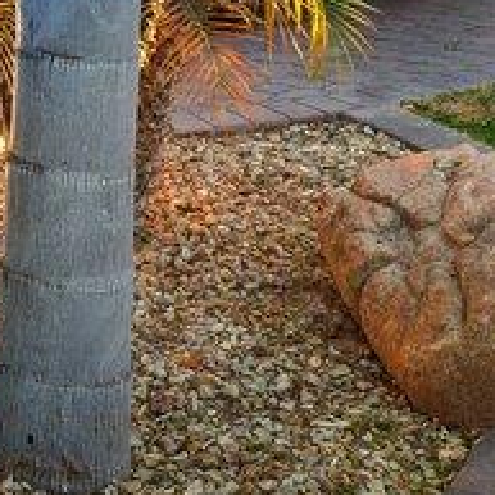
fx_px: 2038
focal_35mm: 126
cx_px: 90
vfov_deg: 12.8
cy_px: -330
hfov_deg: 13.8
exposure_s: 2
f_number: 8
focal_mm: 14
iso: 400
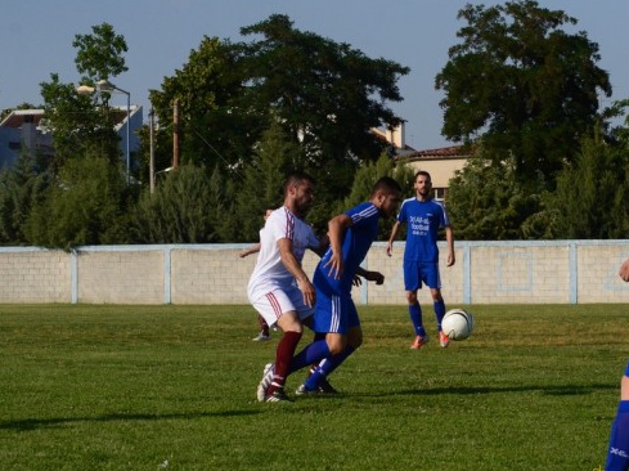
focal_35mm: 136
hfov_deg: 14.5
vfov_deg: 10.9
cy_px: 274
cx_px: 358
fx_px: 2469
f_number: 7.1
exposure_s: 1/8000
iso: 1600
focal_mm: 70
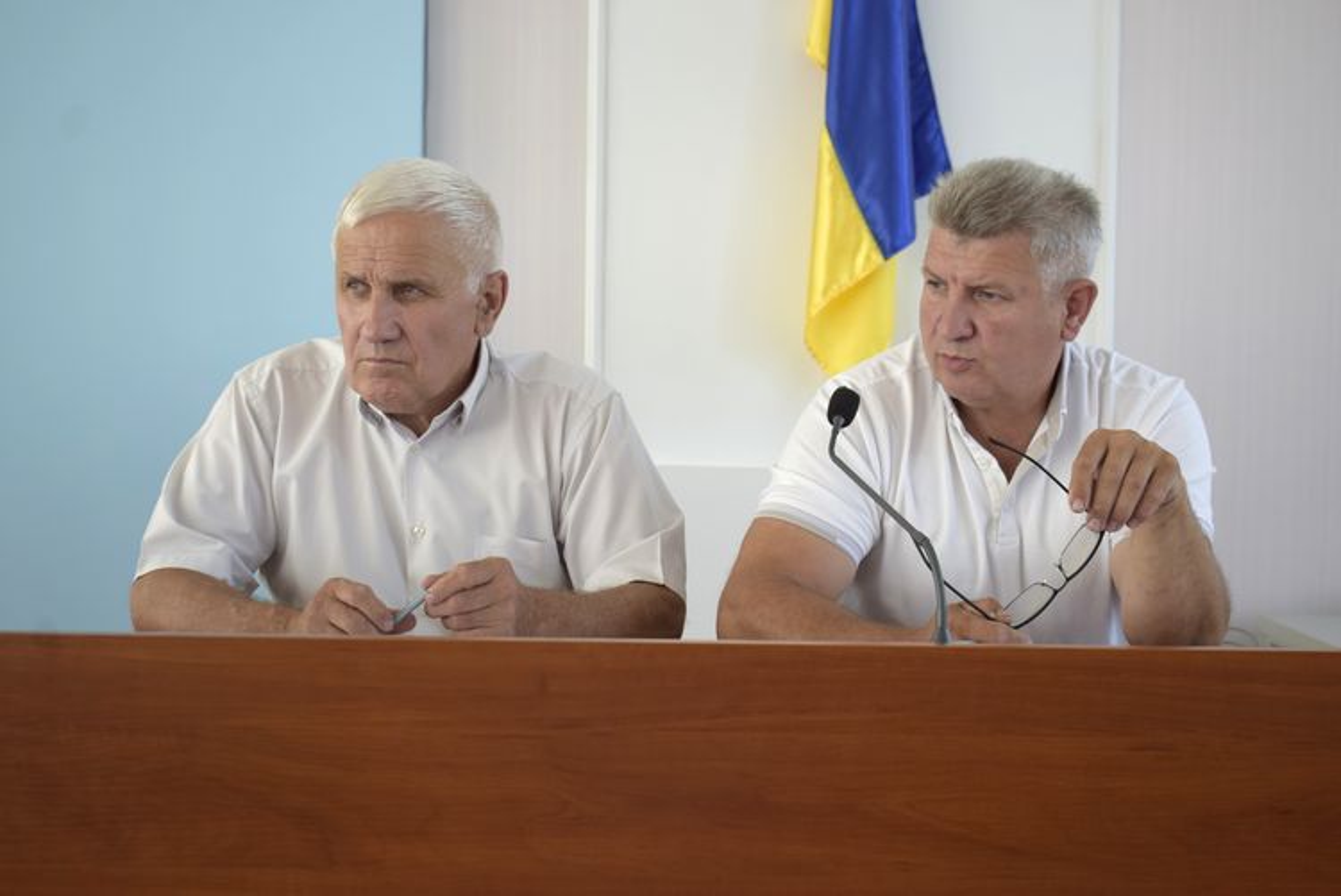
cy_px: 448
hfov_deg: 35.0
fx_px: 2124
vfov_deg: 23.8
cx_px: 670
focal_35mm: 57
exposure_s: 1/125
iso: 400
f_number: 5.6
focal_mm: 38
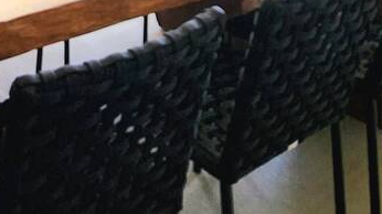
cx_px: 59
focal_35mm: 59
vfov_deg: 16.2
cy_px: -202
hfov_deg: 34.0
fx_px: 597
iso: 50
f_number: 2.2
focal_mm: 2.2
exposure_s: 1/357
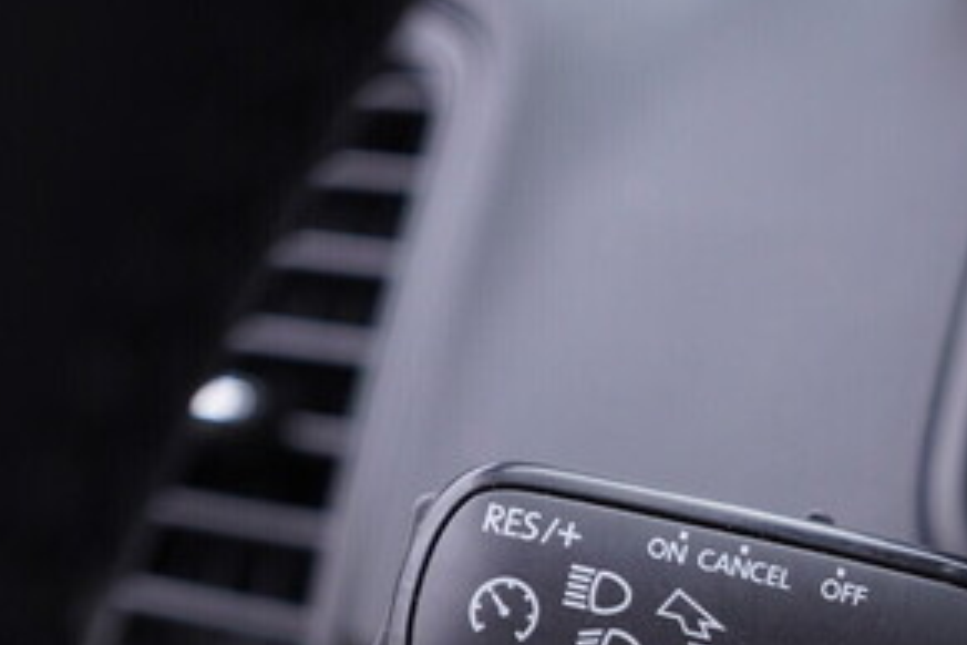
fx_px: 1826
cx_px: 834
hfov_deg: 28.7
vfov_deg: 19.6
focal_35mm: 68
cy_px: 603
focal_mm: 24
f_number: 2.8
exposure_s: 1/40
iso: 160
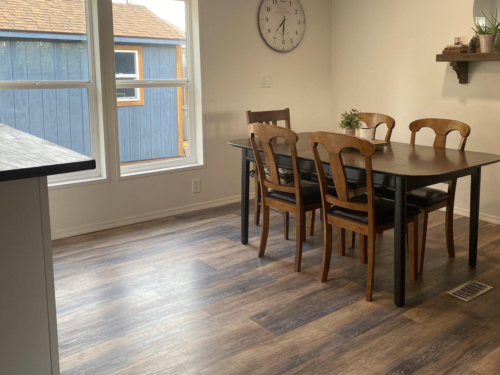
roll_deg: -0.6
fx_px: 506
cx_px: 309
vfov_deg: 40.4
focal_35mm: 35
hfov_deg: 52.1
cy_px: 141
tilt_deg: -7.6
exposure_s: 1/60
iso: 64
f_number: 1.8
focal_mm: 4.25
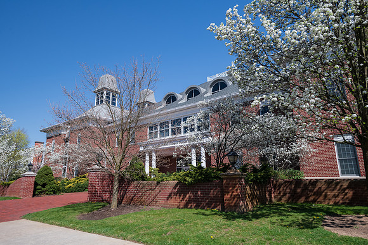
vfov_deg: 53.2
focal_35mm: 24
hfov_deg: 73.7
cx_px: 184
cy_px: 122
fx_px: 245
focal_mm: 24
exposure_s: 1/250
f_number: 8
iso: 320
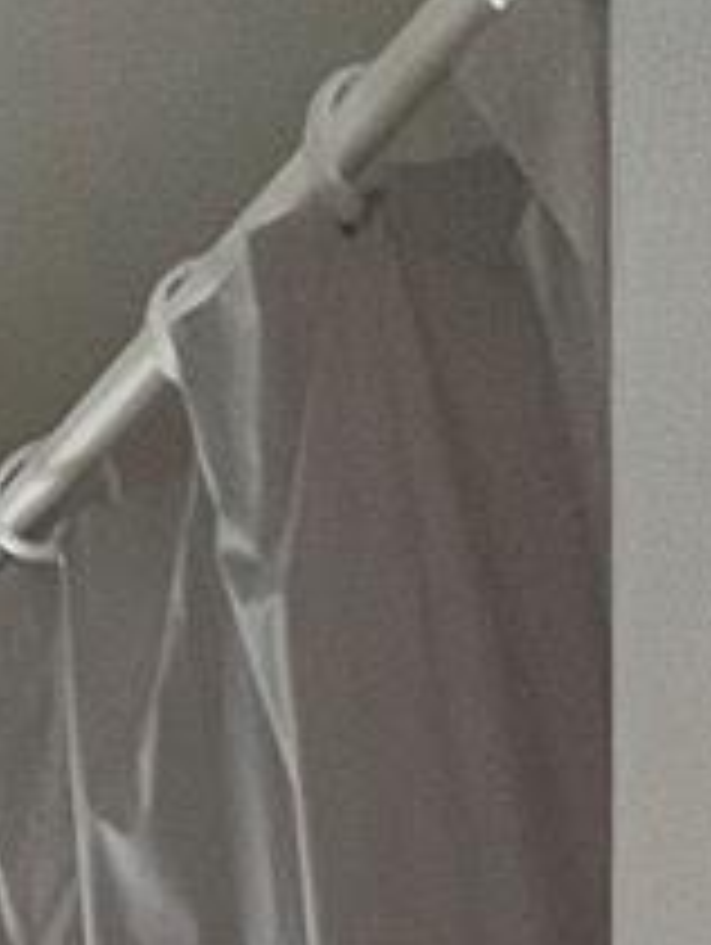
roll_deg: +0.2
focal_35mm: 95
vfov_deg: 15.5
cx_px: -1350
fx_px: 2596
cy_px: 1994
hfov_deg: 11.0
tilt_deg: +1.0
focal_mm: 1.57
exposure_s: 1/99
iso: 64
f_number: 1.8
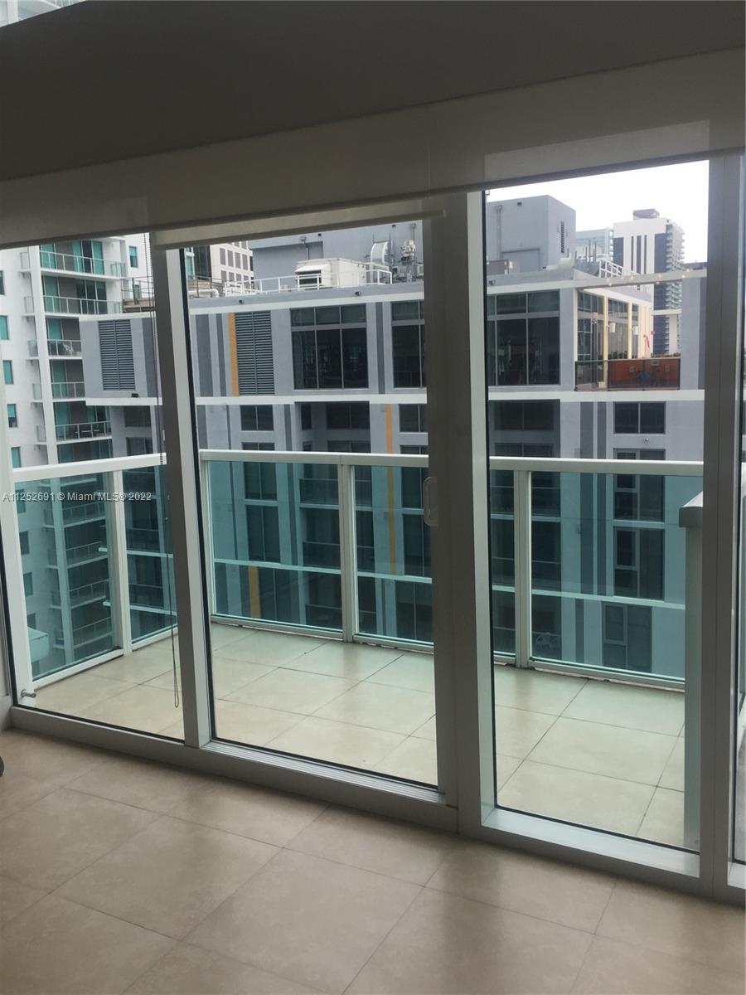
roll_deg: +2.5
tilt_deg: -5.5
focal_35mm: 29
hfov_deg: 48.2
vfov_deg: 61.7
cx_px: 373
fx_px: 833
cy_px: 498
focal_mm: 4.15
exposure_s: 1/302
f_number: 2.2
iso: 32
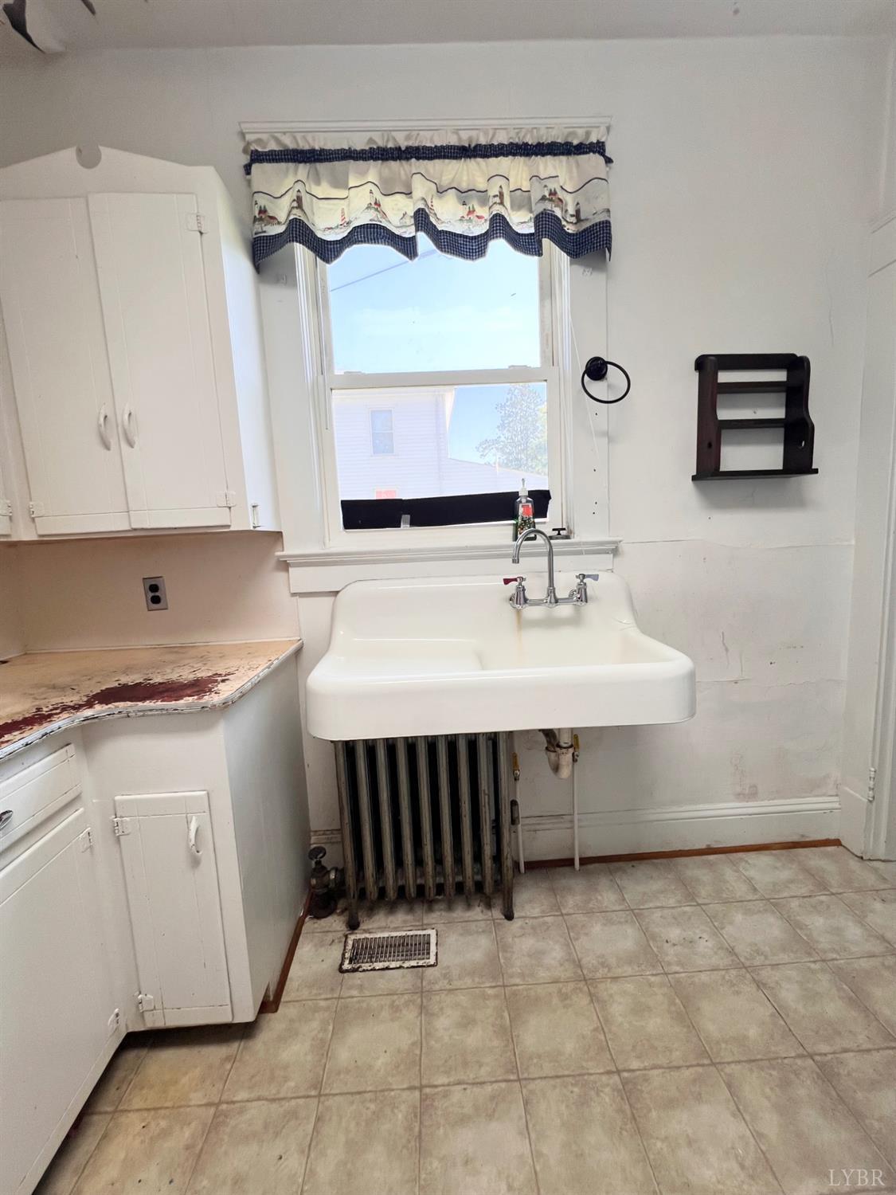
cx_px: 448
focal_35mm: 13
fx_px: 449
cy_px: 598
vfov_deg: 106.2
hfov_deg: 89.9
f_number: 1.8
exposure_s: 1/120
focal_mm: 1.57
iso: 50
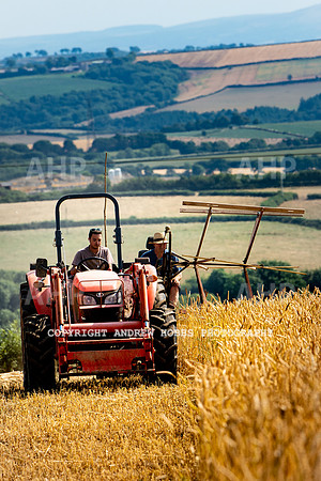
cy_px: 274
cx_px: 149
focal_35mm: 363
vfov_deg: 5.7
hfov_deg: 3.8
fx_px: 4850
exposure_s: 1/800
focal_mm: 200
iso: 64
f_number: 5.6
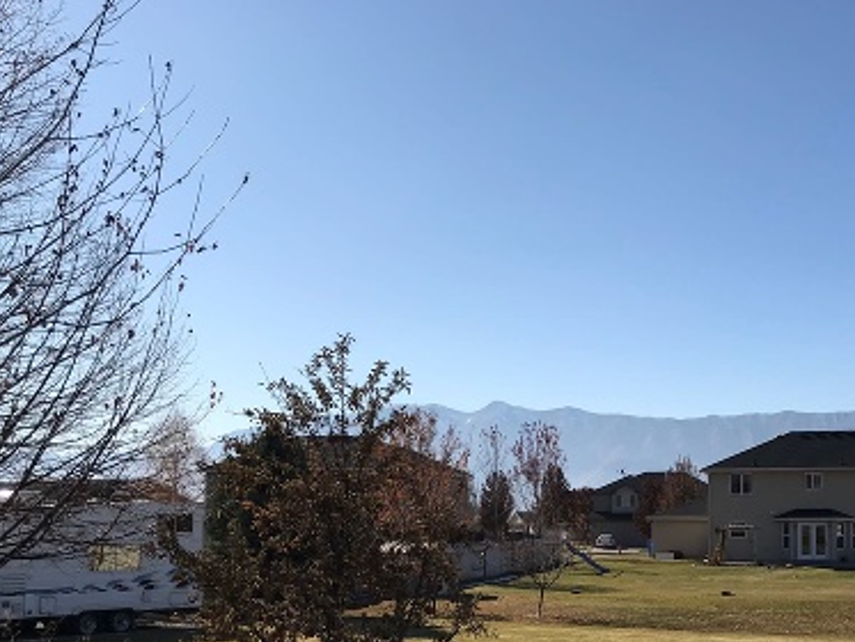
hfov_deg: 39.2
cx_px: 559
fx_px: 1186
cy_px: 525
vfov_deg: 29.5
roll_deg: -0.5
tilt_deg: +0.5
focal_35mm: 48
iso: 20
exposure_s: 1/4000
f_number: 1.8
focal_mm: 4
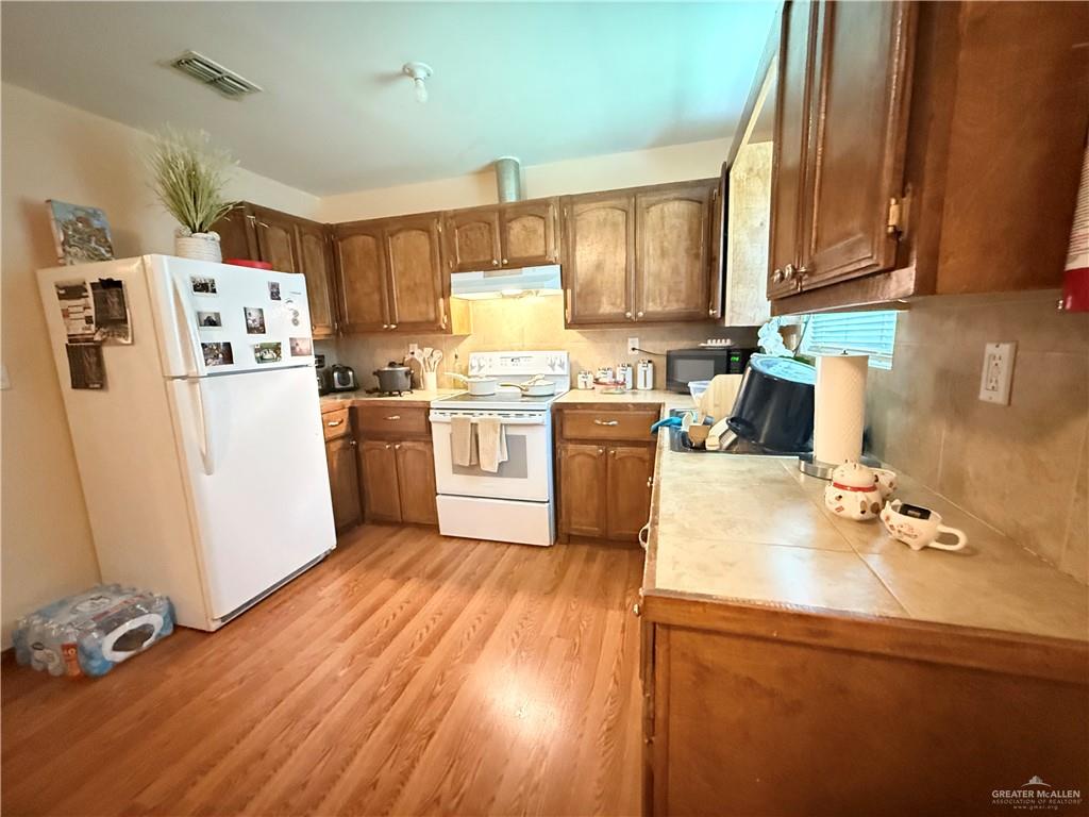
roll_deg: +2.7
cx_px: 544
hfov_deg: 102.1
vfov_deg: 85.7
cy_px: 408
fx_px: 440
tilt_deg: -9.1
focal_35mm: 14
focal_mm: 2.22
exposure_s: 1/30
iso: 1600
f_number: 2.2
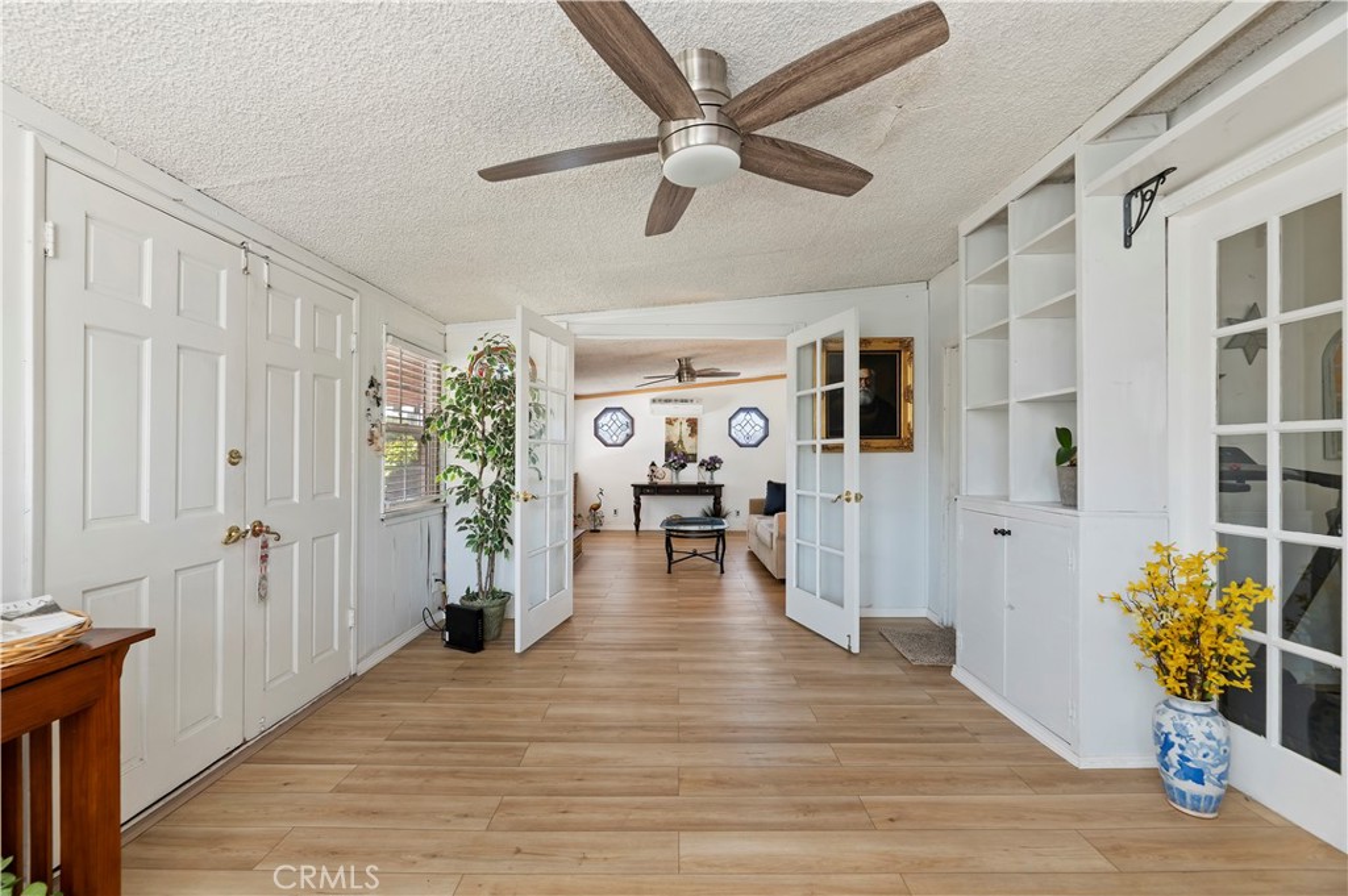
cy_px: 448
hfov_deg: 104.3
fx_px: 524
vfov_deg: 81.1
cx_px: 674
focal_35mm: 14
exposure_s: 1/5
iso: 500
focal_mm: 14
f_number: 10
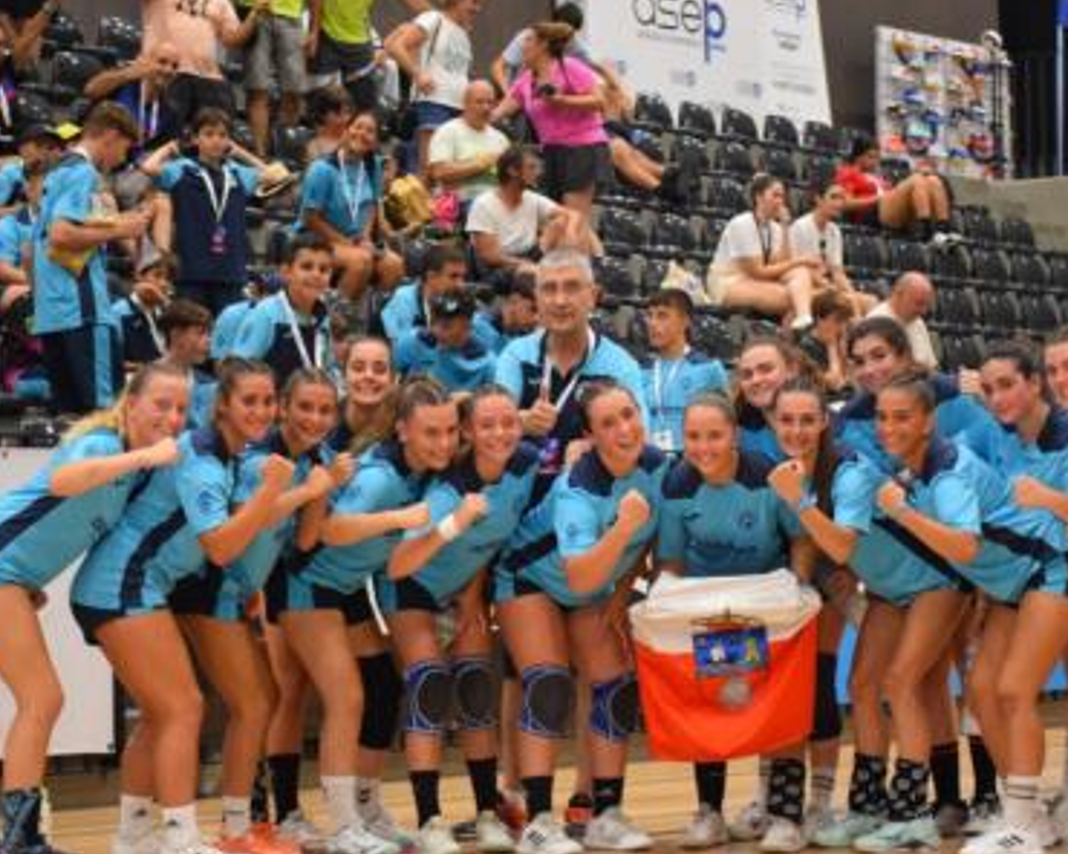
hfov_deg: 18.3
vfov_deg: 14.7
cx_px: 551
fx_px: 3307
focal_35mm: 105
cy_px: 426
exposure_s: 1/200
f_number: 4
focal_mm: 55
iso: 3200
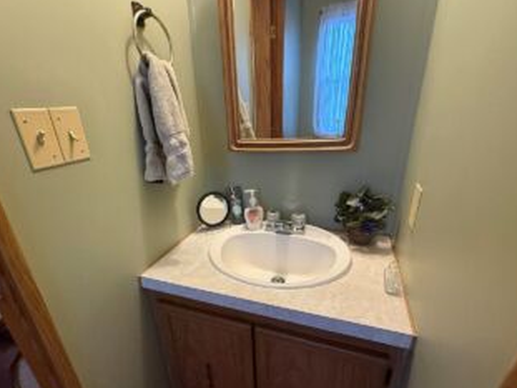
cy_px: 230
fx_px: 269
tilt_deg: -24.0
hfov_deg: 87.6
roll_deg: +3.8
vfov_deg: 70.9
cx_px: 236
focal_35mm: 18
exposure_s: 1/60
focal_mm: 2.22
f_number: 2.2
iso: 500
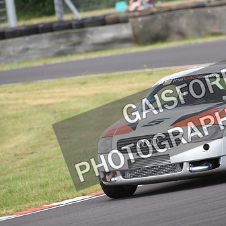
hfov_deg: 3.0
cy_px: 113
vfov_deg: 3.0
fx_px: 4336
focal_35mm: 587
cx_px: 187
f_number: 5.6
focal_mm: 400
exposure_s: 1/1000
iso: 2000
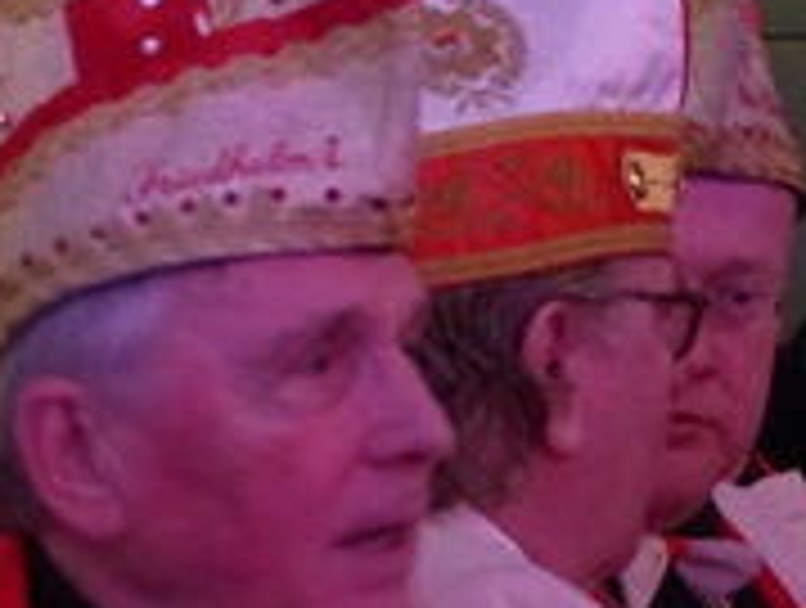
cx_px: 720
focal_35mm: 287
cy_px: 567
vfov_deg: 5.2
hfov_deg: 6.9
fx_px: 6696
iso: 800
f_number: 2.8
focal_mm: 17.8
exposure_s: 1/10
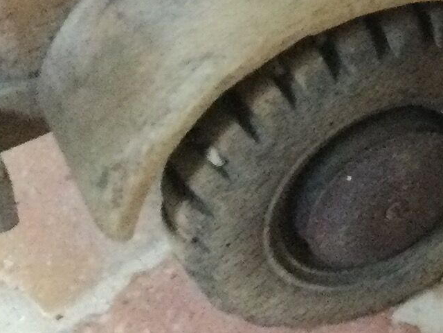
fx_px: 2022
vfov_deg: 9.0
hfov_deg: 11.4
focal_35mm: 158
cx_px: 849
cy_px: -241
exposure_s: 1/17
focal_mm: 3.3
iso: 400
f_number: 2.4
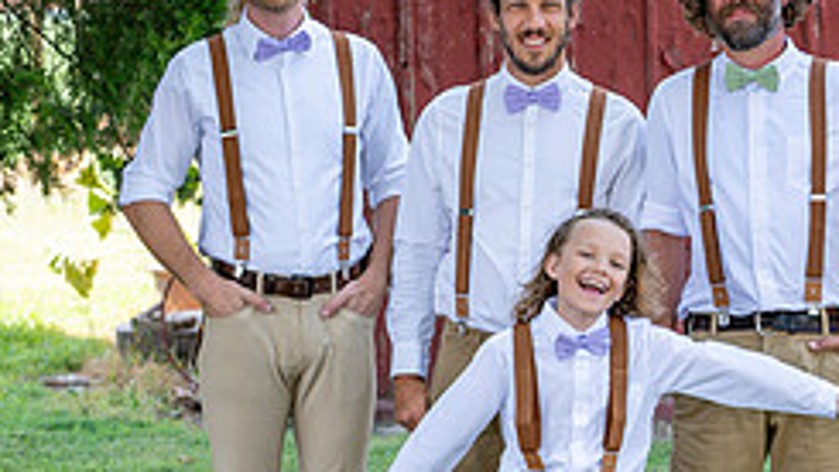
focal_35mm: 203
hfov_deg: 10.6
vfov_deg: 6.0
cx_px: 712
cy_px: 320
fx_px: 4518
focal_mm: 82
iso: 400
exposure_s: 1/400
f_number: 5.6
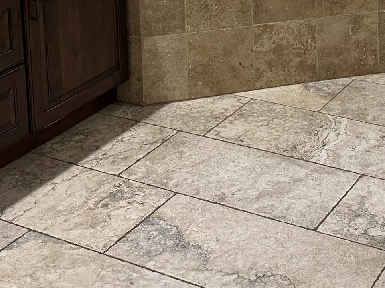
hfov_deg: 25.8
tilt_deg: -7.0
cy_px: -143
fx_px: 834
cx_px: 260
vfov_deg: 17.6
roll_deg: +1.6
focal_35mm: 75
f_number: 1.78
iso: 160
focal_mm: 6.86
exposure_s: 1/60
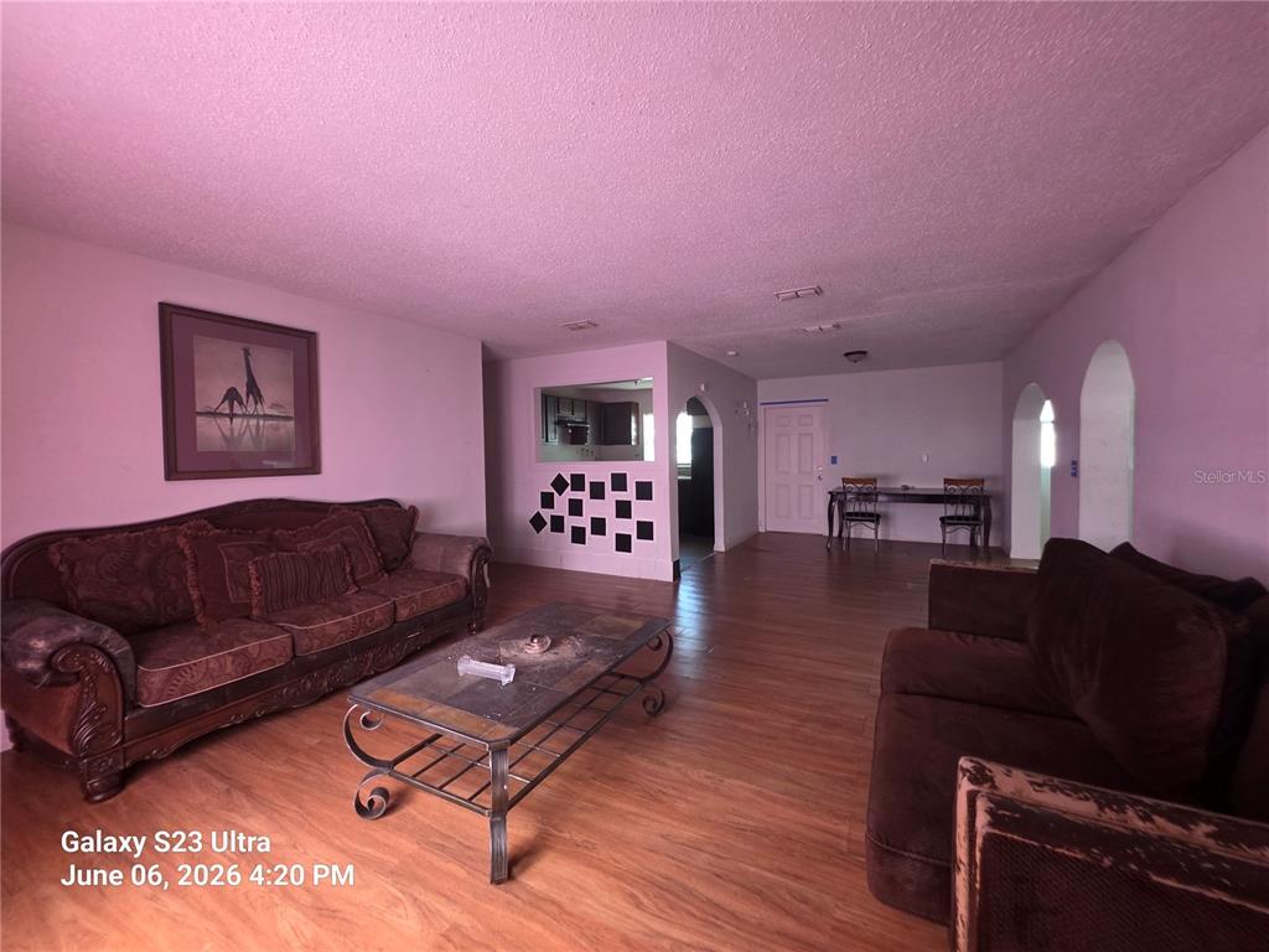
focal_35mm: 13
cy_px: 476
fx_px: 477
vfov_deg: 89.9
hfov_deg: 106.2
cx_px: 634
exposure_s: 1/60
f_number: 1.9
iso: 160
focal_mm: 2.2
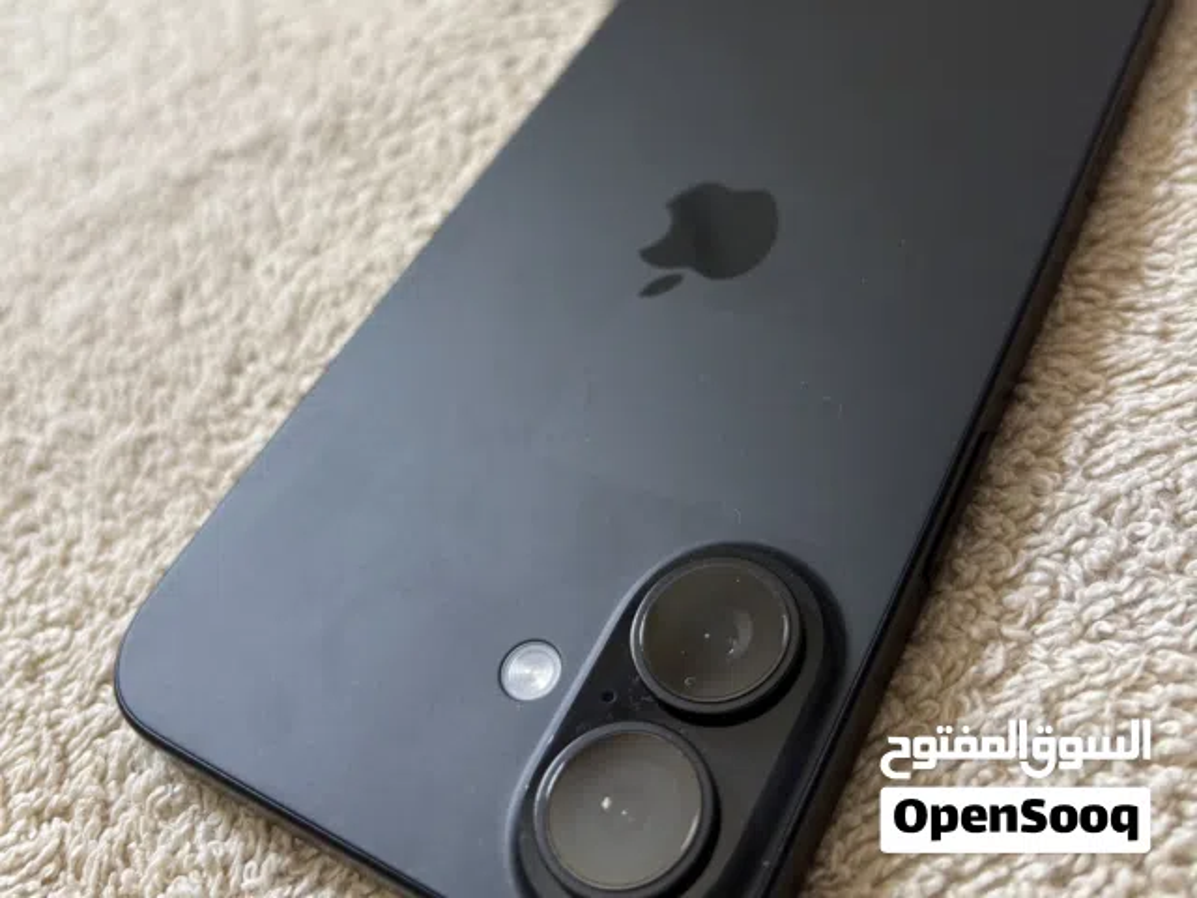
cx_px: 598
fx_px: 899
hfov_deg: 67.3
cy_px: 449
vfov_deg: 53.1
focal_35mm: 26
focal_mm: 5.96
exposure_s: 1/121
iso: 64
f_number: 1.6
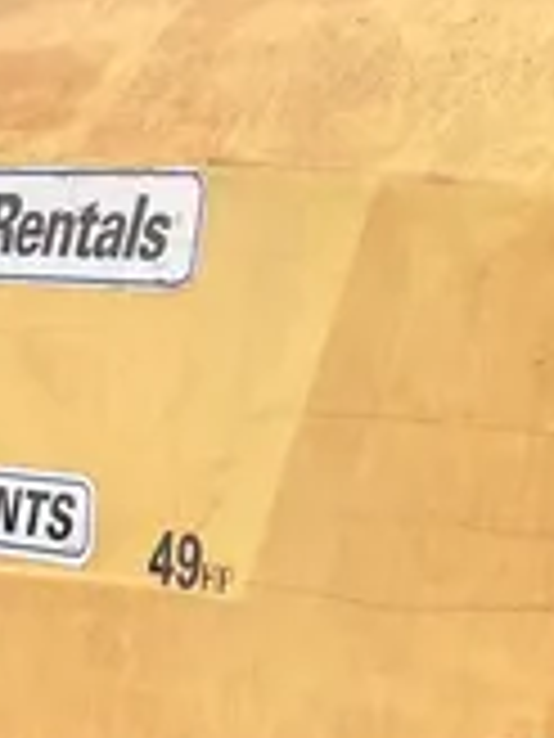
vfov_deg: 15.4
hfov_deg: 12.8
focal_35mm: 116
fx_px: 2475
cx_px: 221
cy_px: 1159
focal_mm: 5.1
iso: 50
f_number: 1.6
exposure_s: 1/1009
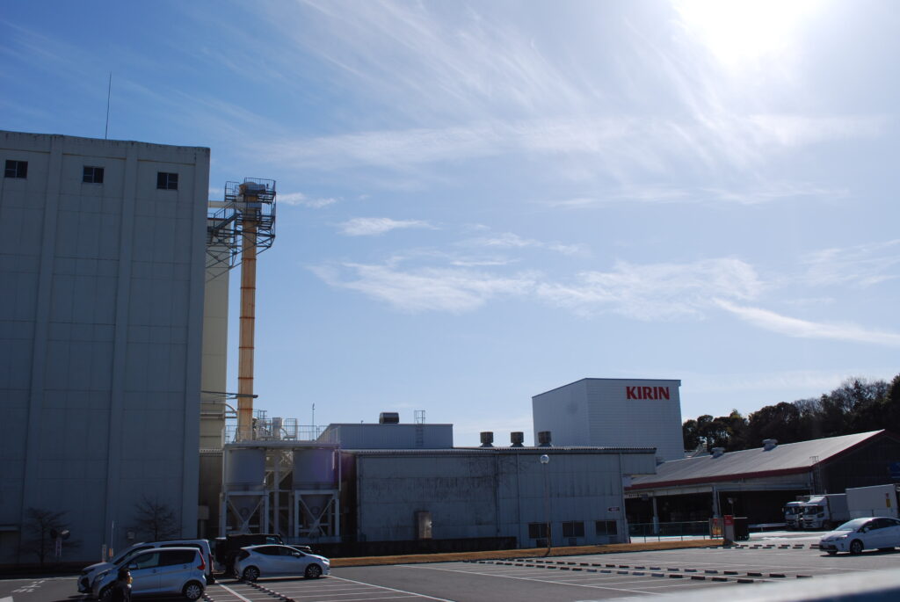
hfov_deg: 53.1
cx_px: 450
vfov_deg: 37.0
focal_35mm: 36
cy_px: 301
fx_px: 901
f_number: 10
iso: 100
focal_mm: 24
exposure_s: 1/400
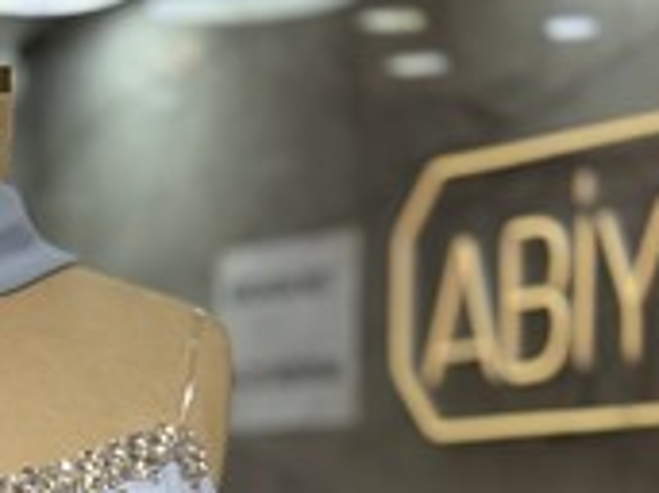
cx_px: -15
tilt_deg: -7.1
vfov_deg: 9.4
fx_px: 2854
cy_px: 872
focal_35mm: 150
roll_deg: +0.7
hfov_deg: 13.0
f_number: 1.78
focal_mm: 6.76
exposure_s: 1/434
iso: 64
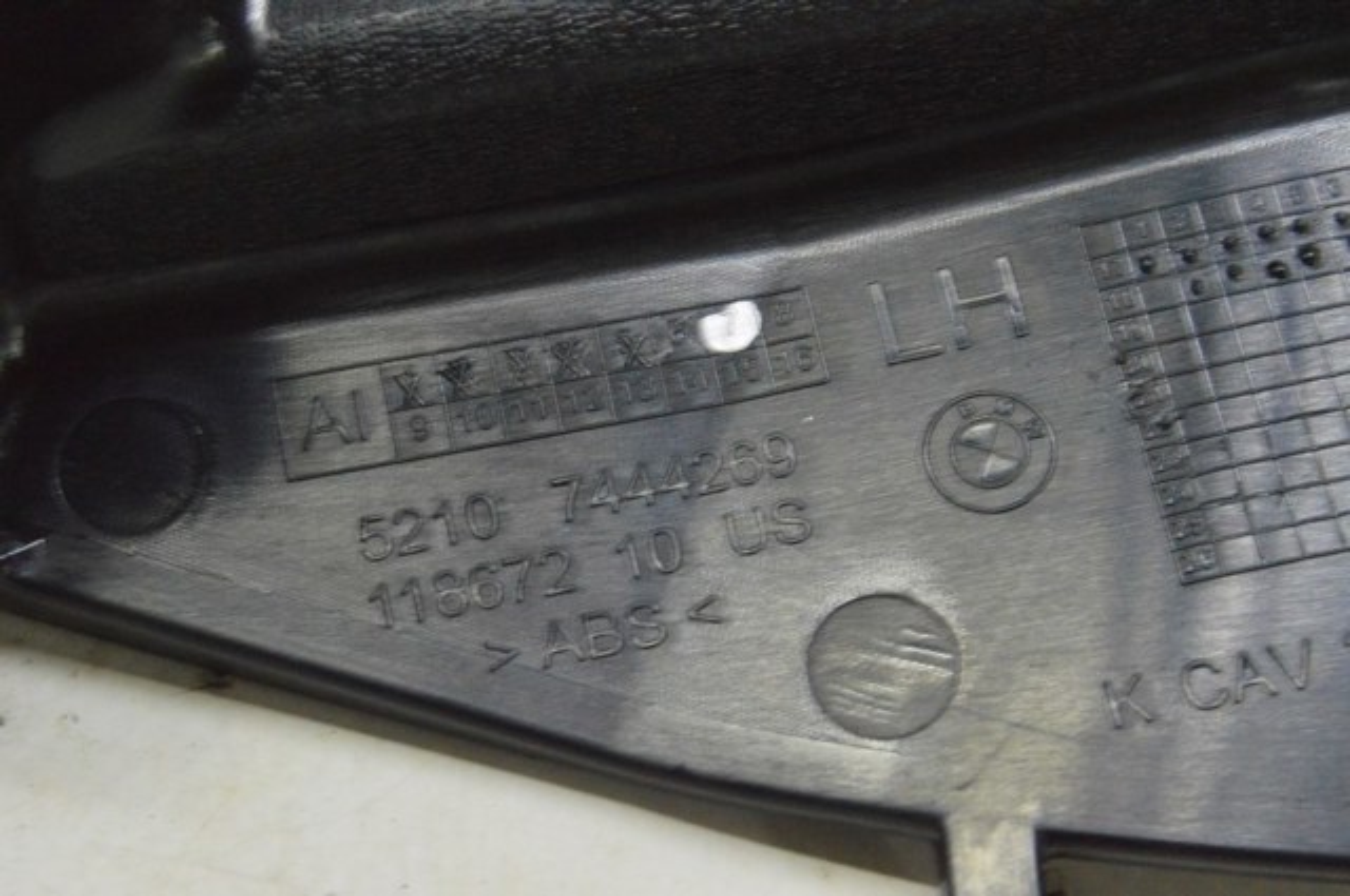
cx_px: 675
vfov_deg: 16.5
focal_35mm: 82
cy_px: 448
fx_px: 3090
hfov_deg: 24.6
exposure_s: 1/15
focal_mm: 55
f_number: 20
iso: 6400
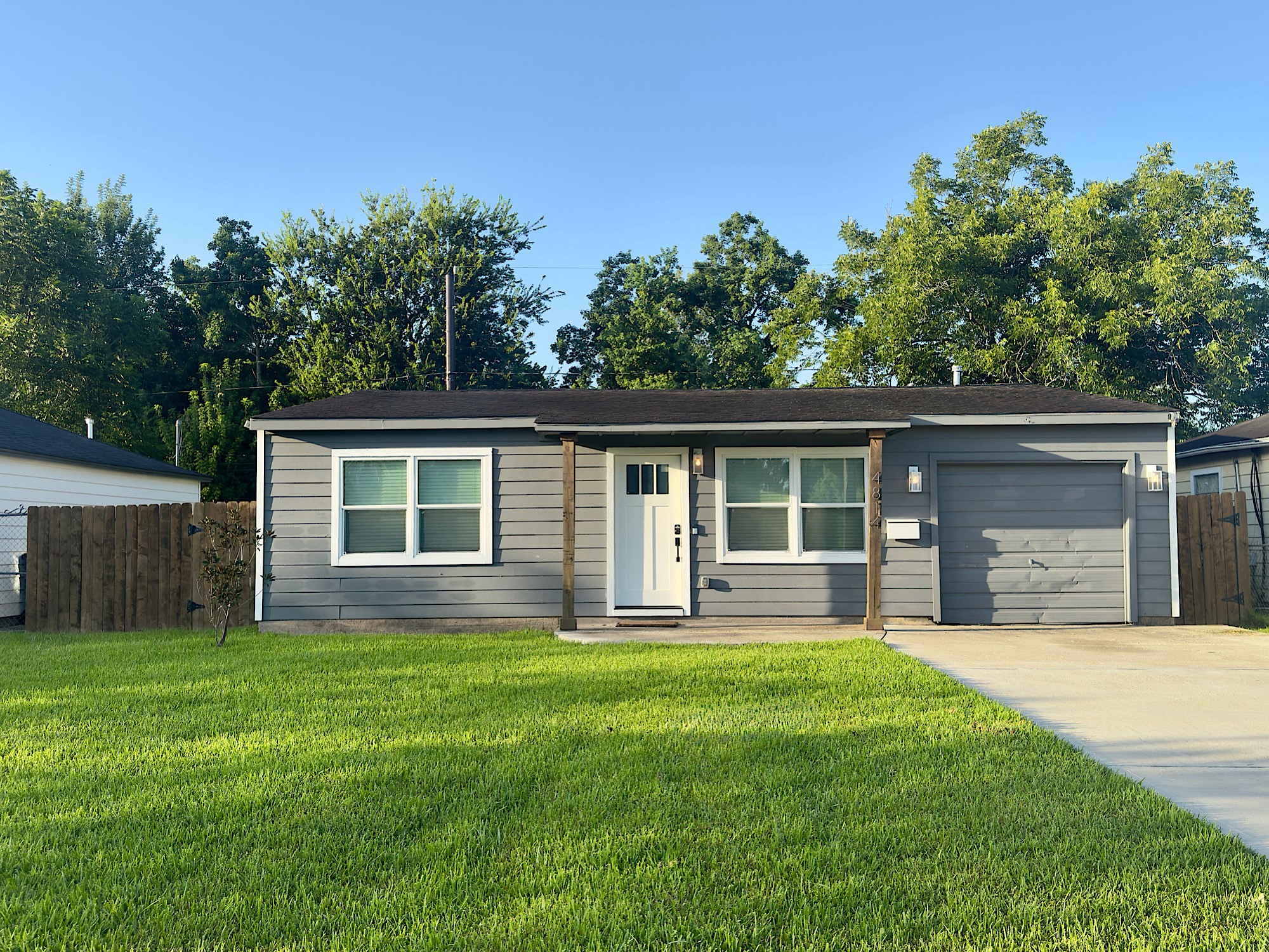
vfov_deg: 45.4
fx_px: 1136
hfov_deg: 58.4
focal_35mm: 31
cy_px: 476
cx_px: 634
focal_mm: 6.76
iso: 100
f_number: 1.78
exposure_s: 1/2049
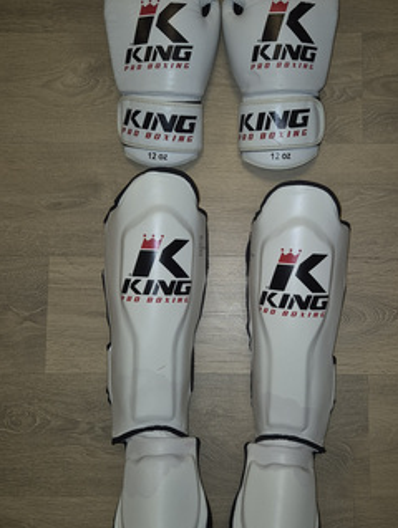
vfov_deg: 51.3
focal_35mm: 36
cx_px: 226
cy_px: 265
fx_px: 551
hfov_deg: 39.7
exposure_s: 1/50
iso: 80
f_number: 1.8
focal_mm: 5.4
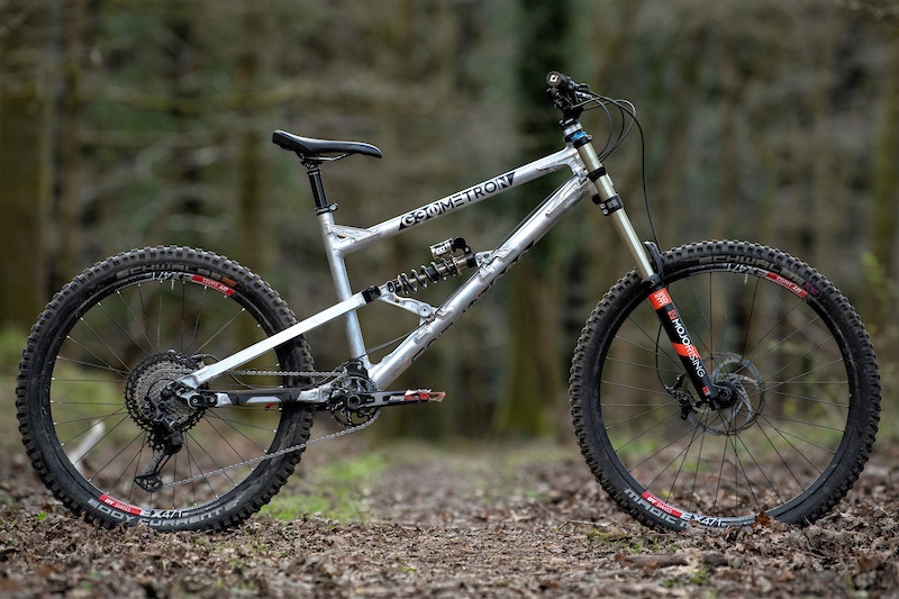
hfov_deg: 10.3
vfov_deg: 6.9
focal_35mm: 200
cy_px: 300
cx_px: 450
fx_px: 4993
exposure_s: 1/800
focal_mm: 200
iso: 500
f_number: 4
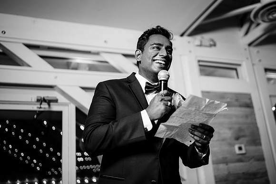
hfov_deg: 45.1
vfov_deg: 31.1
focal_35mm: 43
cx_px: 169
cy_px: 71
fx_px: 330
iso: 250
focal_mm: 35
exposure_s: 1/200
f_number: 1.4
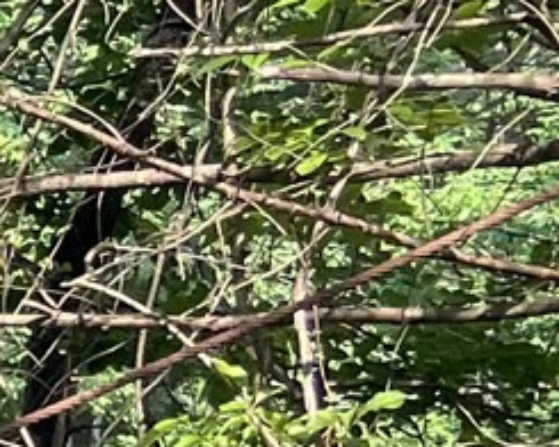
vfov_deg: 7.1
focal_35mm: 212
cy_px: 782
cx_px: -1606
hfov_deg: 7.1
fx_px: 3507
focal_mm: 5.7
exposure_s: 1/385
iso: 50
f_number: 1.5
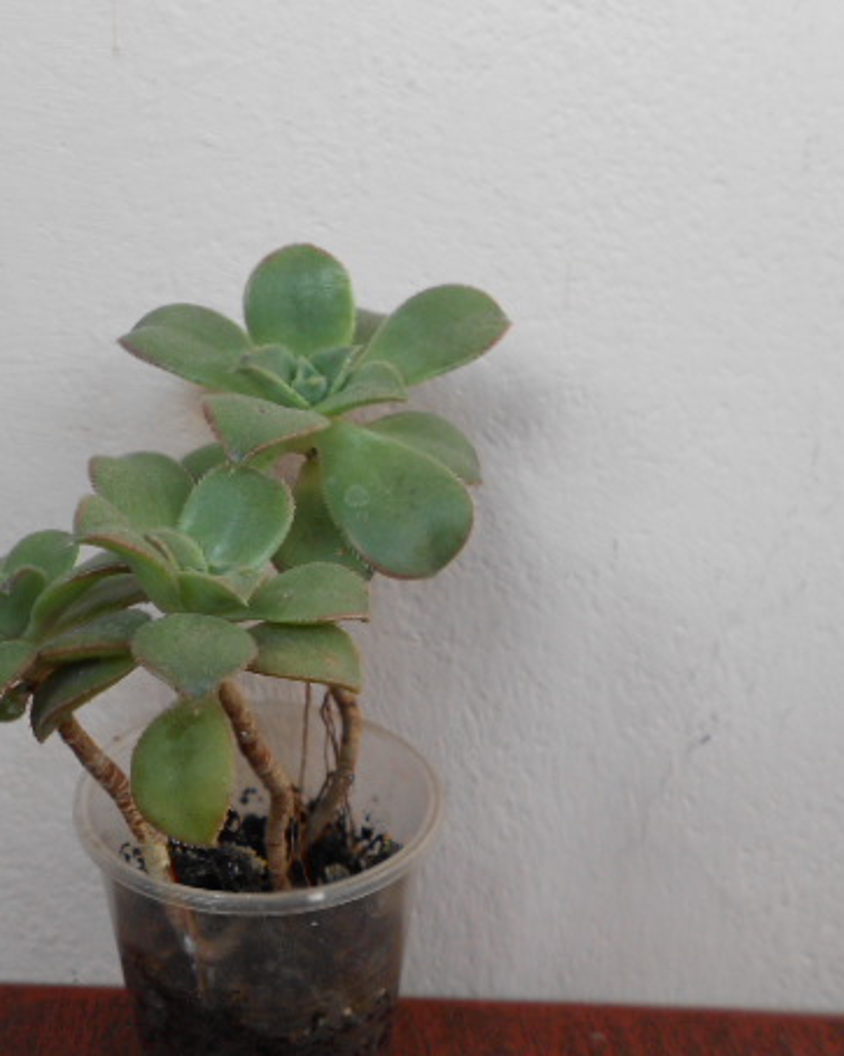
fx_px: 1250
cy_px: 541
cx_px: 147
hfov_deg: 35.9
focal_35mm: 40
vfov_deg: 45.8
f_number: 3.4
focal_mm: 5.3
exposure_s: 1/30
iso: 125
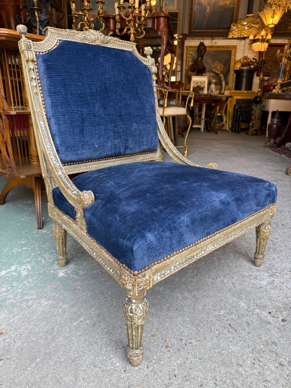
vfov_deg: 71.6
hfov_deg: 56.8
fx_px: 269
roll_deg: -2.2
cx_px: 146
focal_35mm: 24
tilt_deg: -17.1
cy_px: 194
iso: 64
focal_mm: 6.76
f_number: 1.78
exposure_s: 1/169
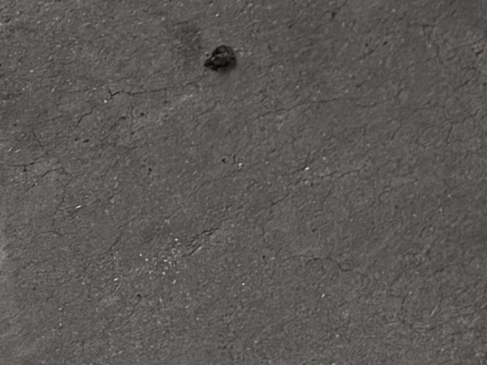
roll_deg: -2.2
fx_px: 2686
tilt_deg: -17.0
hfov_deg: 8.8
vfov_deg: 6.5
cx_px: 1382
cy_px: -1005
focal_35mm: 191
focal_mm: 6.76
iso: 80
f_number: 1.78
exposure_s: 1/898
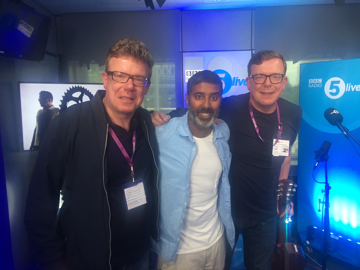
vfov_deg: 48.2
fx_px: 302
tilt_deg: -7.9
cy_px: 135
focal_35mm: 29
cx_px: 180
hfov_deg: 61.7
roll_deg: +0.0
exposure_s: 1/33
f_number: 2.2
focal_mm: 4.15
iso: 100
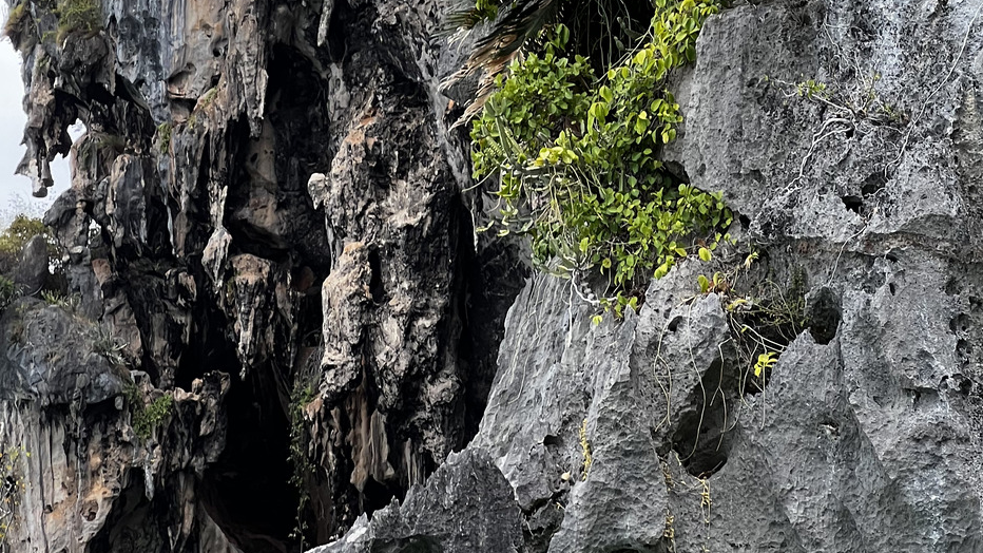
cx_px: 632
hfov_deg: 14.9
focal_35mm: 144
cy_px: -168
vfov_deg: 8.3
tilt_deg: +18.8
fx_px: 3753
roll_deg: +0.1
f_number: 2.8
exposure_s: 1/99
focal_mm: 9
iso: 50
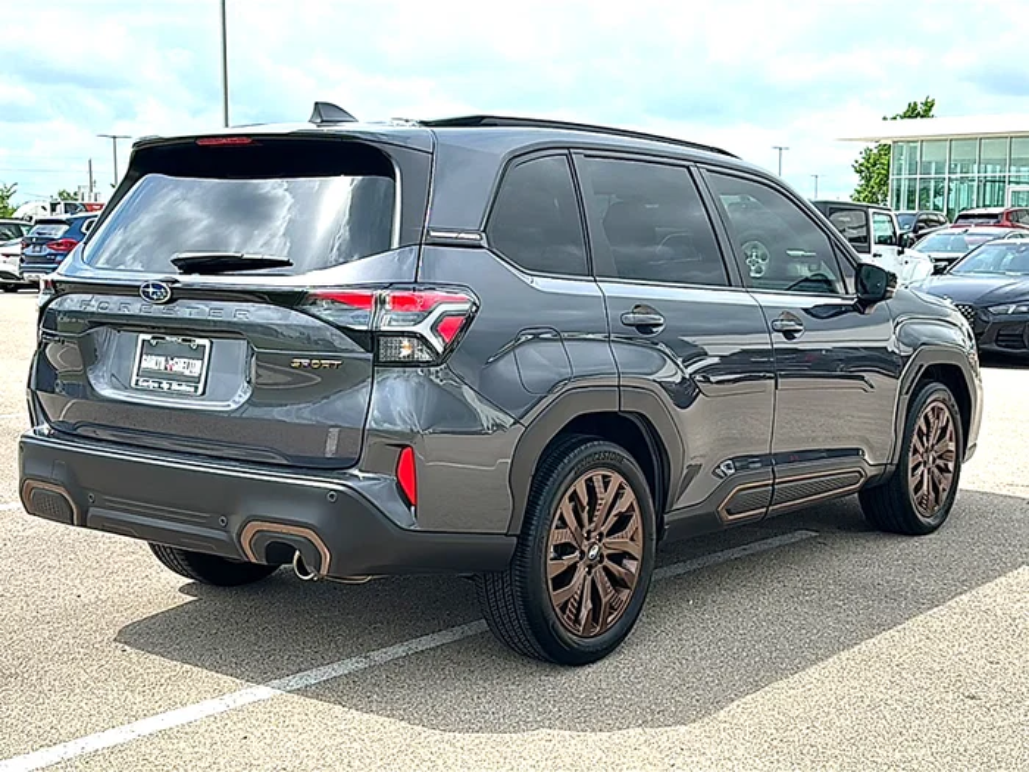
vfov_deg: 36.0
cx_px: 514
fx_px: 1189
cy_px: 386
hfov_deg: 46.8
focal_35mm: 40
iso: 80
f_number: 1.78
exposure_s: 1/4049
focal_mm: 6.86
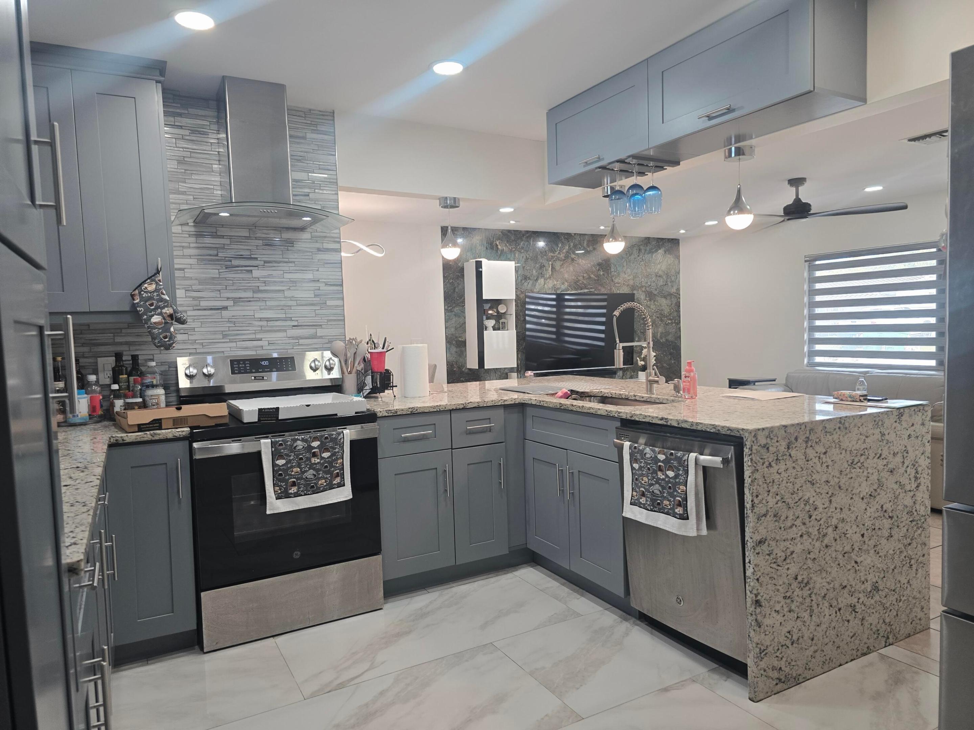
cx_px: 487
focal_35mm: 23
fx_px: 647
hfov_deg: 73.9
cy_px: 365
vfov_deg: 58.9
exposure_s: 1/120
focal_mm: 6.3
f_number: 1.7
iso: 125
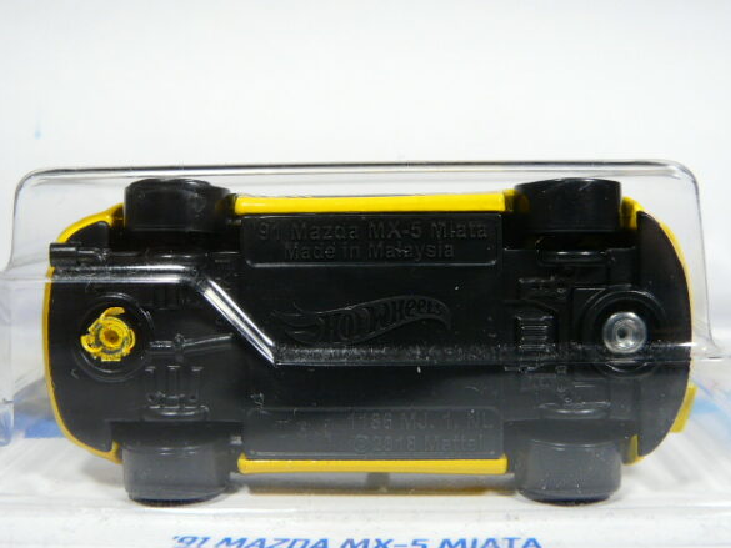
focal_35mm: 40
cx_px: 370
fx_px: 845
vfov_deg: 36.0
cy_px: 271
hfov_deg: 46.8
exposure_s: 1/50
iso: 100
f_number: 2.8
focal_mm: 4.6
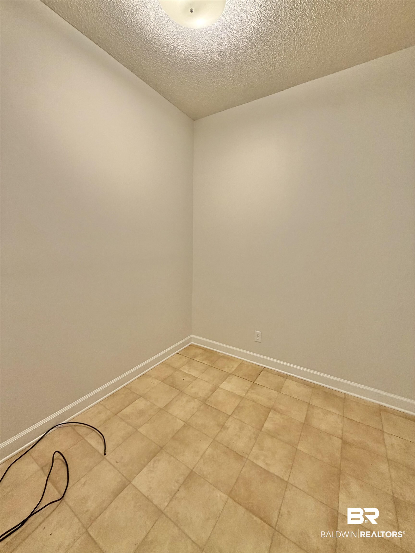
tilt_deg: -7.9
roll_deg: -2.1
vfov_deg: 102.1
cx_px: 208
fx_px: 224
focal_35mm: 14
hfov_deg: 85.7
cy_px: 276
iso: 200
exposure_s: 1/60
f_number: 2.2
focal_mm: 2.22
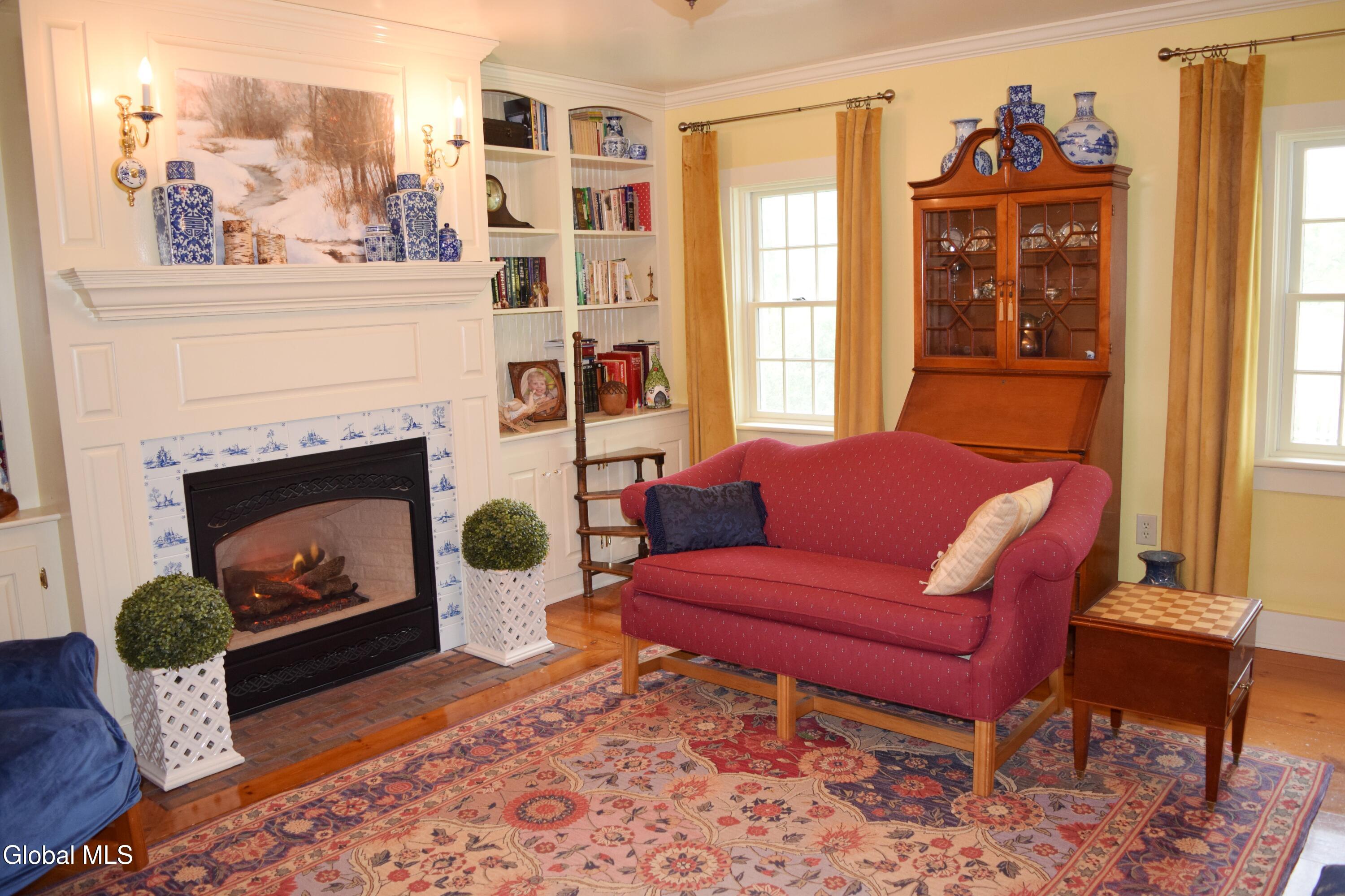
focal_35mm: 27
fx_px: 1009
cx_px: 672
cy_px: 448
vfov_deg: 47.9
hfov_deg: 67.4
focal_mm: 18
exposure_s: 1/60
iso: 800
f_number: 4
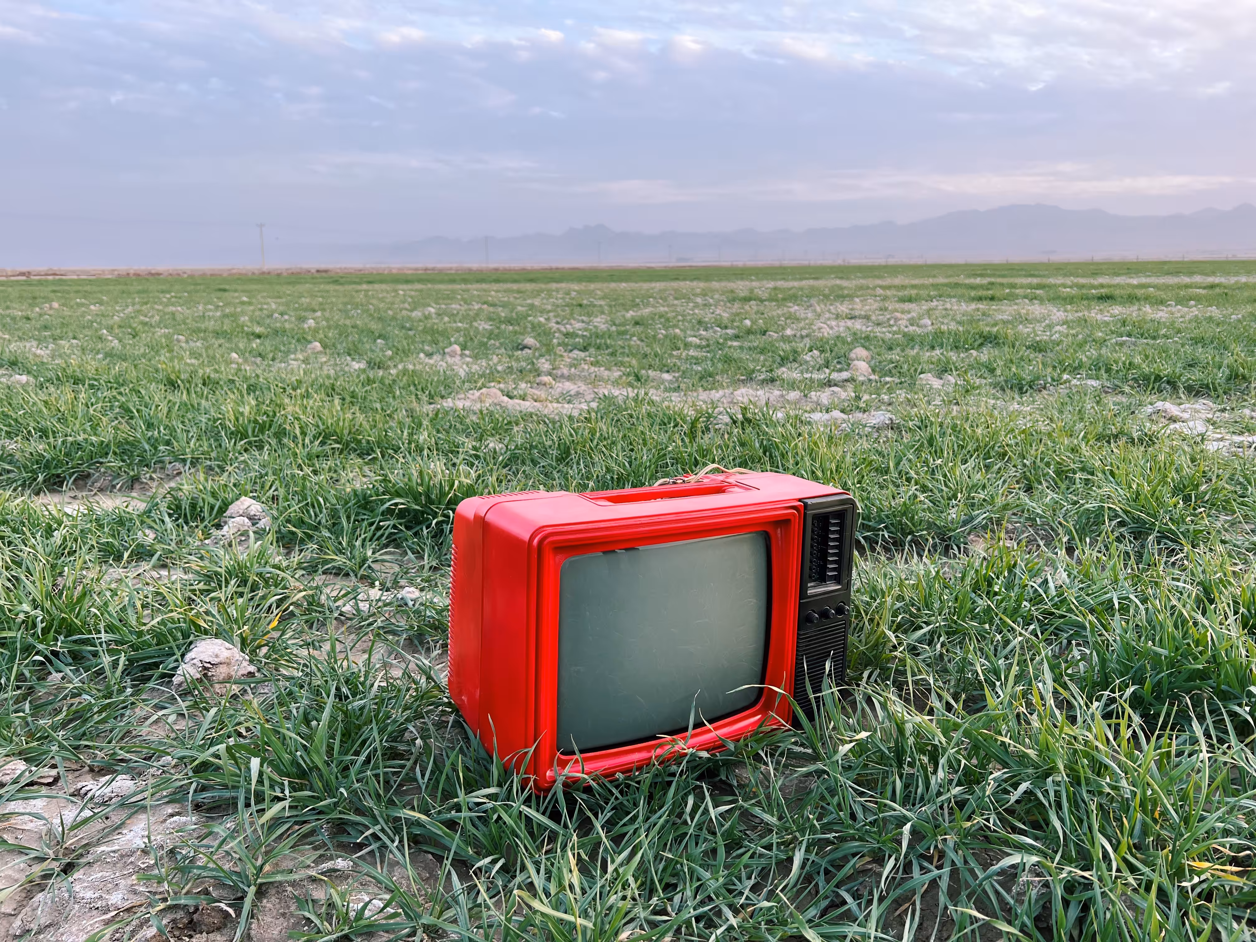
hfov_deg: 67.3
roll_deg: +1.3
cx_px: 628
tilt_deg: -12.2
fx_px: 943
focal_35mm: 26
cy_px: 471
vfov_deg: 53.1
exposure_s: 1/148
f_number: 1.5
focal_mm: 5.7
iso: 50
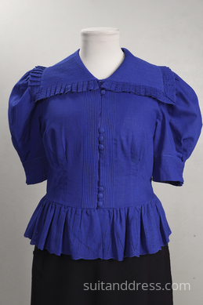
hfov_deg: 28.1
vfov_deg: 41.1
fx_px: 406
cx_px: 102
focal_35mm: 48
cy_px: 152
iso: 320
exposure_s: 1/20
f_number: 9
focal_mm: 32
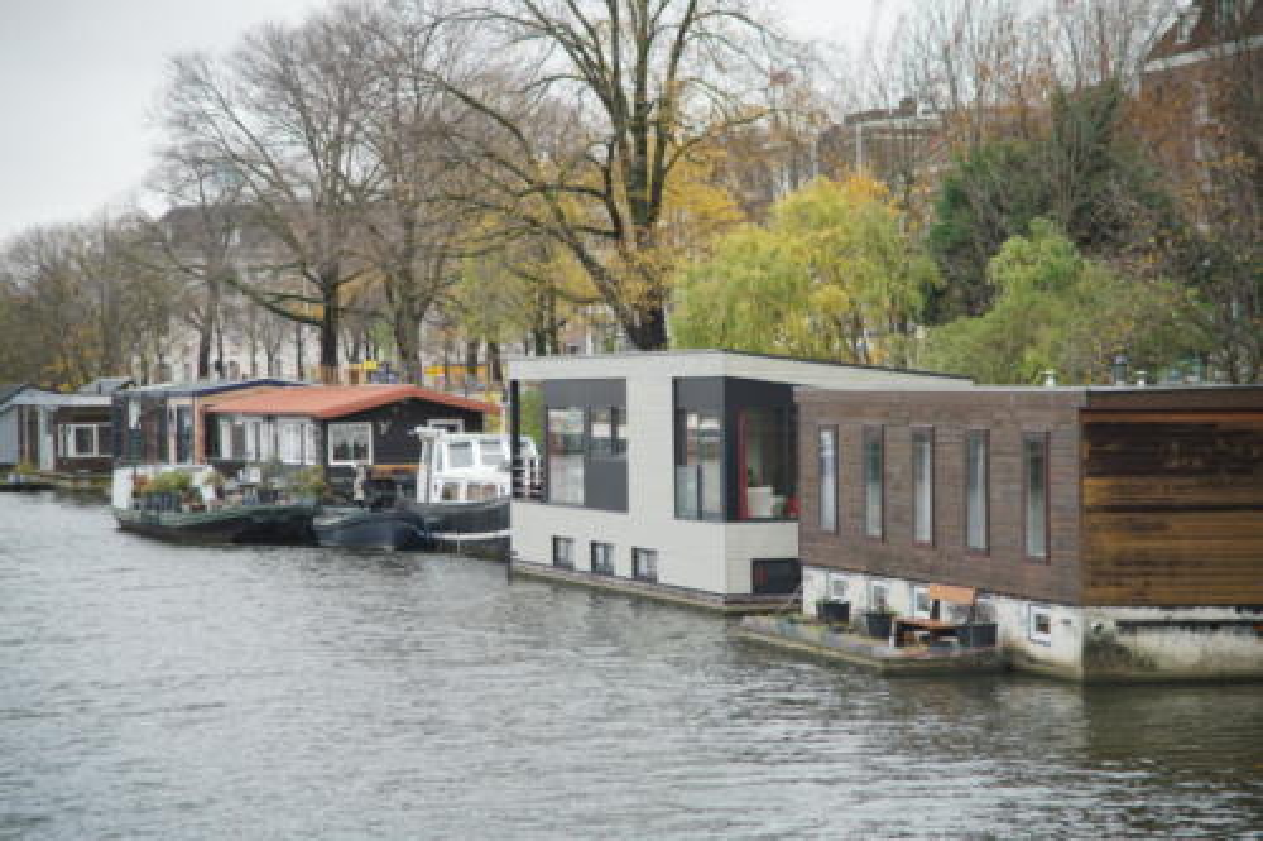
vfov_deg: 13.0
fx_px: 3682
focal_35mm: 105
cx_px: 632
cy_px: 420
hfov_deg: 19.5
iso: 800
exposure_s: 1/125
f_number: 4
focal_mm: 105
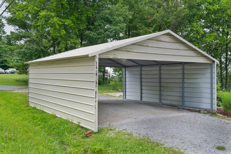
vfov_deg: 37.9
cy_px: 77
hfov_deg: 54.4
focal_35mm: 35
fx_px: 225
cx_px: 116
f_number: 7.1
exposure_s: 1/125
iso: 320
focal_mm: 35
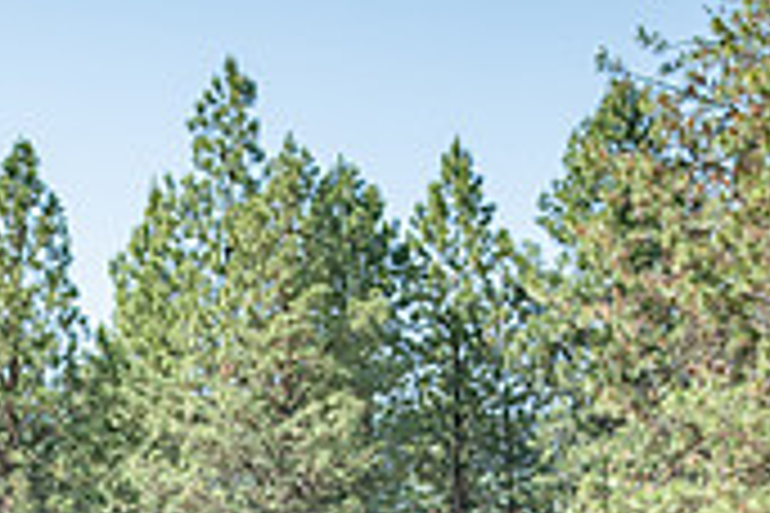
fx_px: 5368
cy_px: 799
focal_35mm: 251
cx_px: -117
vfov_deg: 5.4
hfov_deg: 8.1
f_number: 4
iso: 100
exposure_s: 1/500
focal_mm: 74
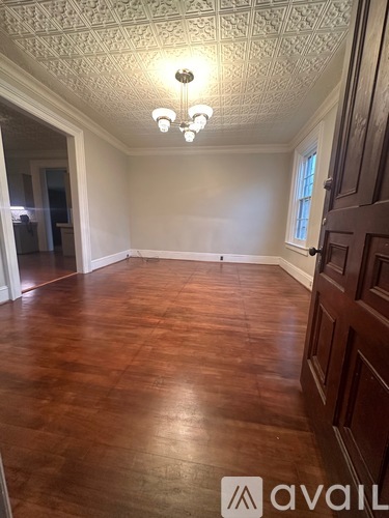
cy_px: 259
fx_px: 210
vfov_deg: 102.1
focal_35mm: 14
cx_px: 194
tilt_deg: -9.5
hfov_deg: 85.7
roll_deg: -1.4
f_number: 2.2
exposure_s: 1/60
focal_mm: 2.22
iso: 320
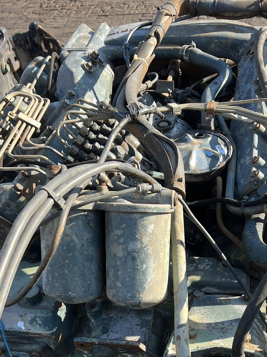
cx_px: 157
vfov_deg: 39.1
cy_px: 302
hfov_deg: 31.4
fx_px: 473
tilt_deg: -43.8
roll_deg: +7.5
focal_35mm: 46
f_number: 1.5
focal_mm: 5.7
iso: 50
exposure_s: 1/635
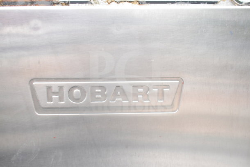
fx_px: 292
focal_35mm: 42
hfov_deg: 46.4
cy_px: 84
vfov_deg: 31.9
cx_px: 125
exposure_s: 1/80
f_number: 4.5
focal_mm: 28
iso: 200
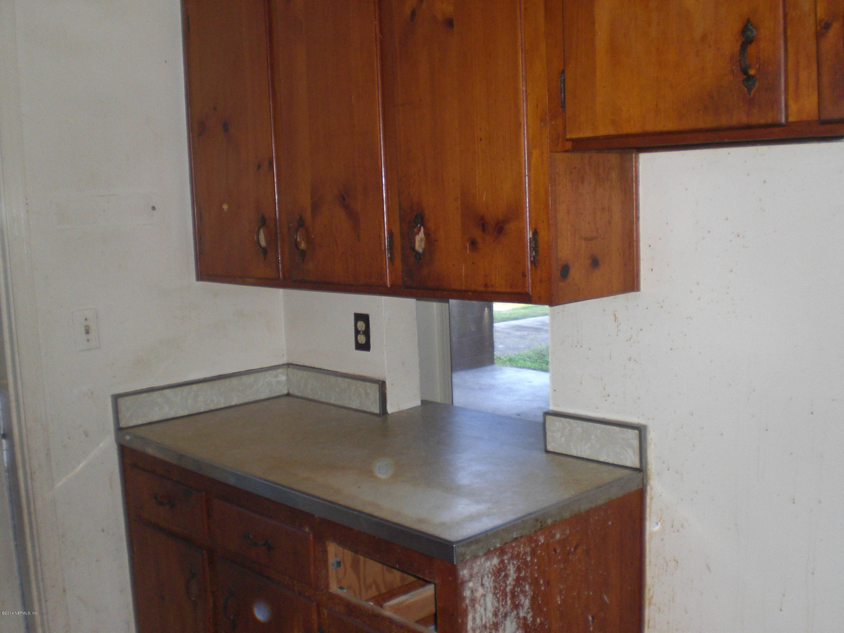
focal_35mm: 38
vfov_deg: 37.7
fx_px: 926
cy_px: 316
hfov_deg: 49.0
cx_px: 422
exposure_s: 1/60
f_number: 3.1
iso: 200
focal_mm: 6.3
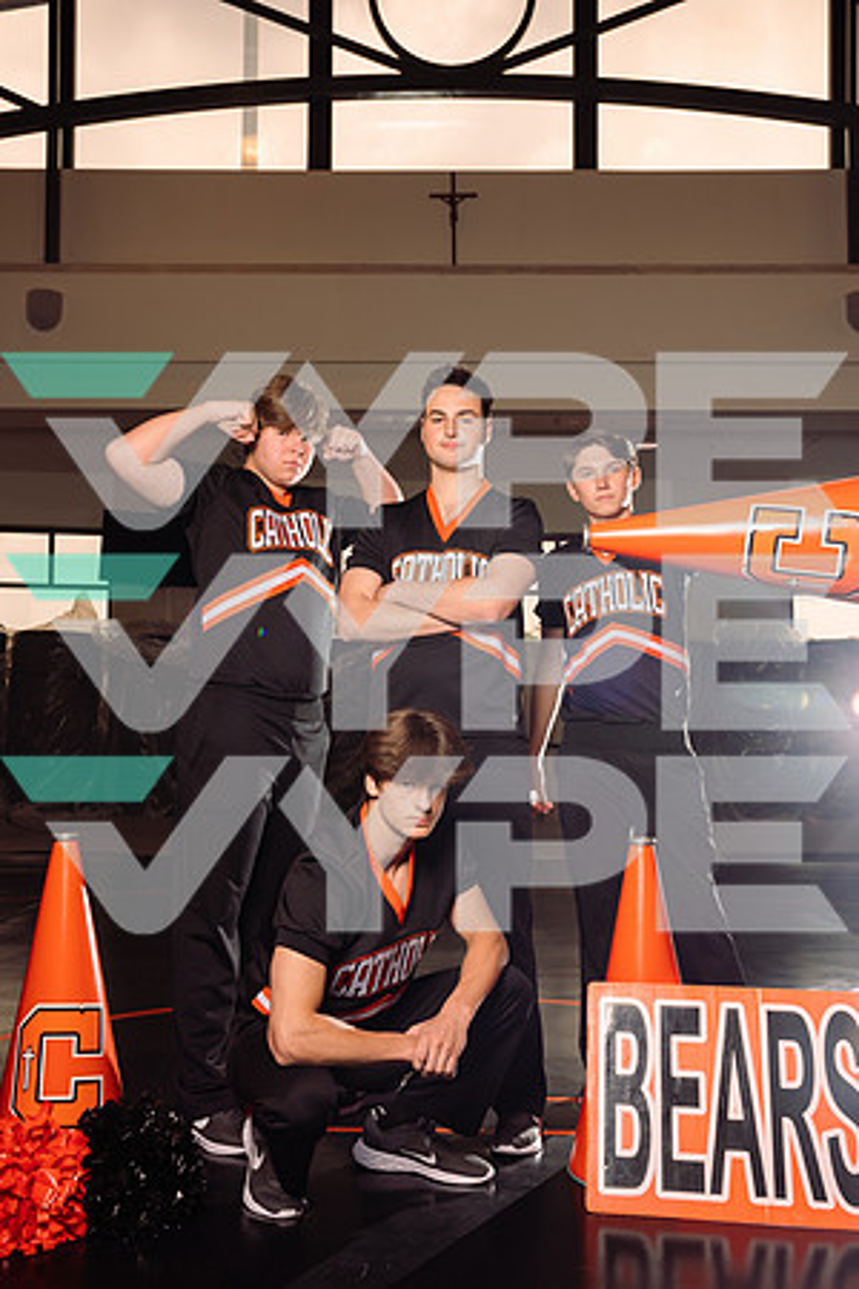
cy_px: 644
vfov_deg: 51.9
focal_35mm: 37
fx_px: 1324
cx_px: 430
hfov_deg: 35.9
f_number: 7.1
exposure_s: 1/200
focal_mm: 37
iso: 200
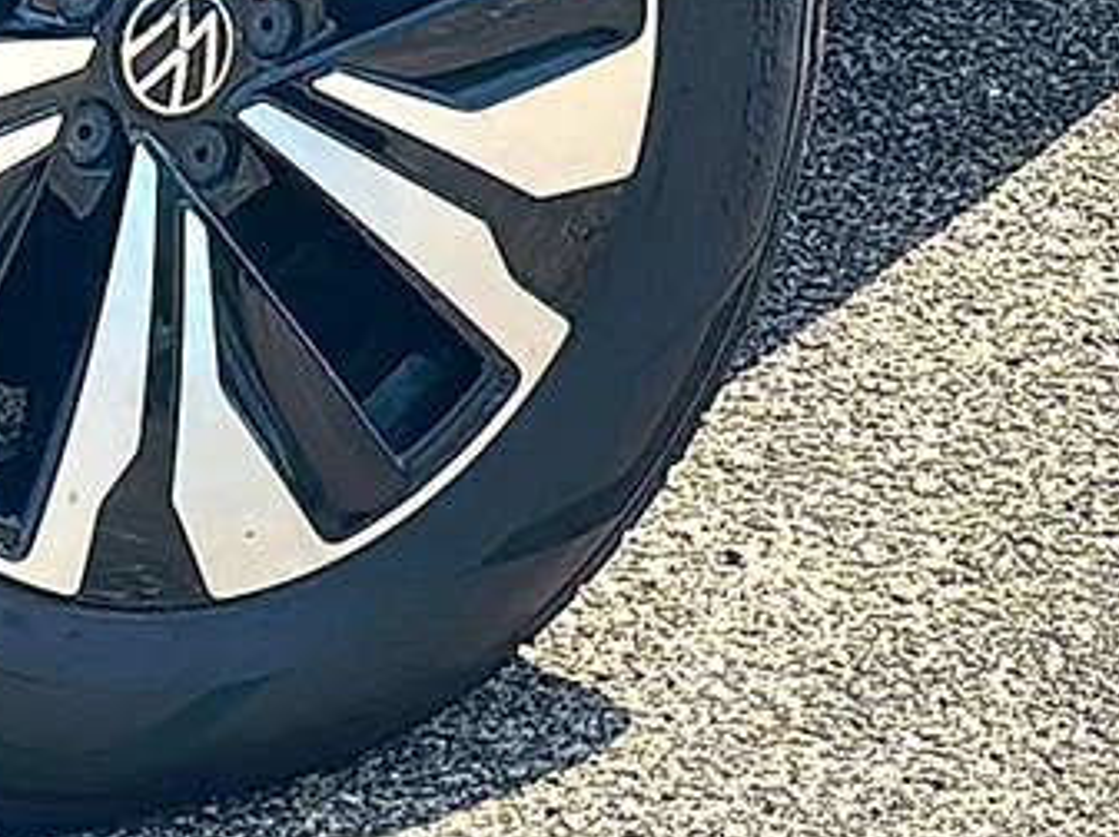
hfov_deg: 9.5
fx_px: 6717
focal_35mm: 208
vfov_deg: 7.1
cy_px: 25
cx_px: 687
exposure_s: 1/3077
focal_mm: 6.86
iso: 80
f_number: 1.78
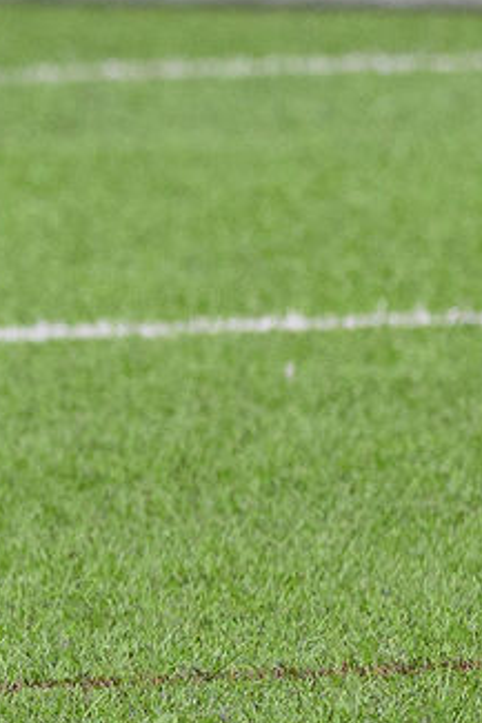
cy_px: -564
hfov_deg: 0.7
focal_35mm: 2089
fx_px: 41995
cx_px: -582
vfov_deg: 1.0
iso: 720
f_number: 5
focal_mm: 210
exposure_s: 1/1000
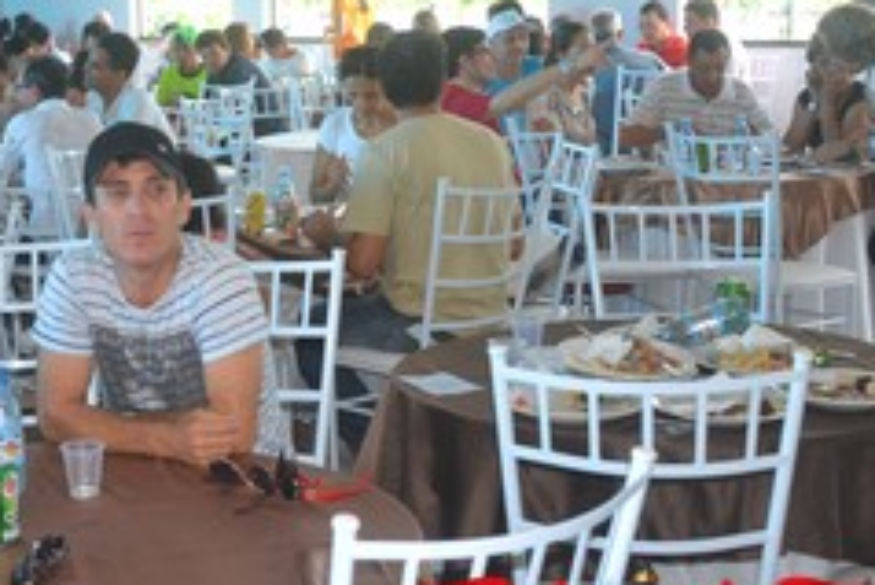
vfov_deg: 20.0
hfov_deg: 28.5
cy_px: 258
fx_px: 1654
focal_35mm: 68
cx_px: 92
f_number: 3.8
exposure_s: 1/60
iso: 900
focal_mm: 24
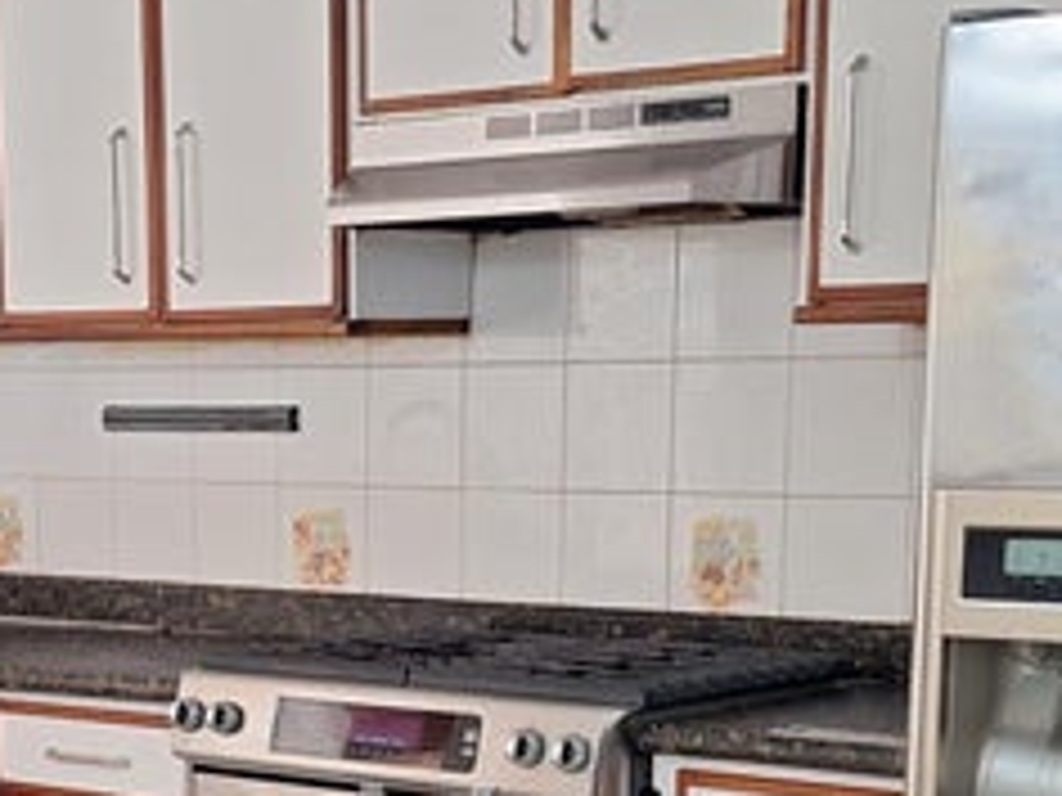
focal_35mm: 83
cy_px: 868
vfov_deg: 17.2
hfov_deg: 23.3
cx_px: 254
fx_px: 2546
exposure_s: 1/30
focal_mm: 5.54
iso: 200
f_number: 1.8
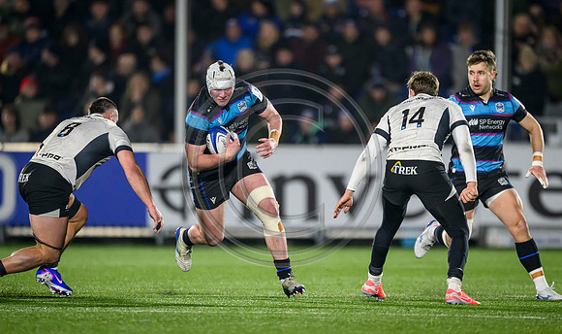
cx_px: 283
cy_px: 176
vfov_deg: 1.8
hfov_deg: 3.1
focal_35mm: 696
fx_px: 10509
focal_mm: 560
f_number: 4
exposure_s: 1/1250
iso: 5000
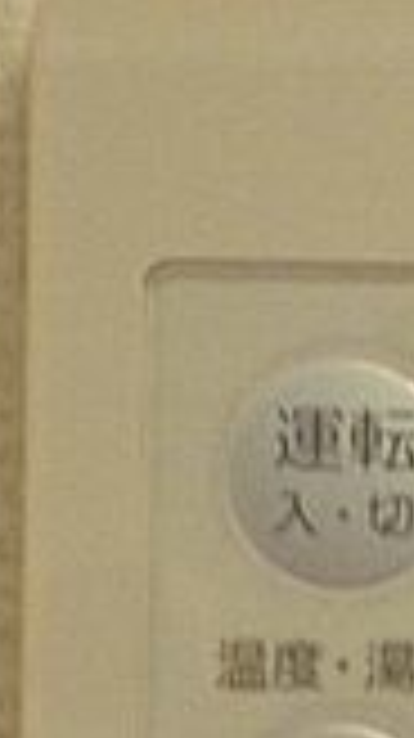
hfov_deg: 3.6
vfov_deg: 6.4
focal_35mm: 335
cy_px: 709
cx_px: 796
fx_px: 6551
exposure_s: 1/40
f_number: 4.6
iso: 800
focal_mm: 13.9
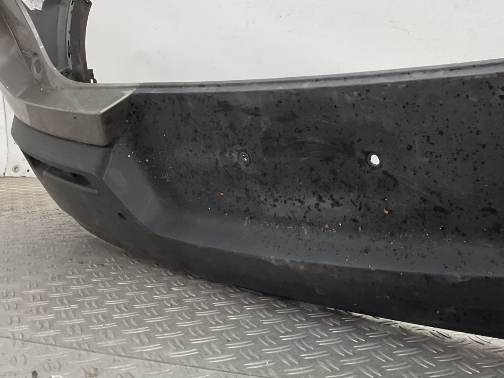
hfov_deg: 37.7
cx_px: 347
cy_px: 201
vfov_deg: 29.1
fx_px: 728
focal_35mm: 50
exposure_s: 1/120
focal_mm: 3
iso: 32
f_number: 1.8
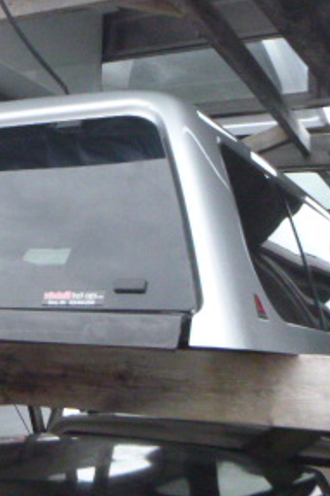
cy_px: 150
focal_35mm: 58
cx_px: 41
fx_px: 798
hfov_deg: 22.8
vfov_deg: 34.1
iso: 800
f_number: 3.9
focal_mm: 4.5
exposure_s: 1/25
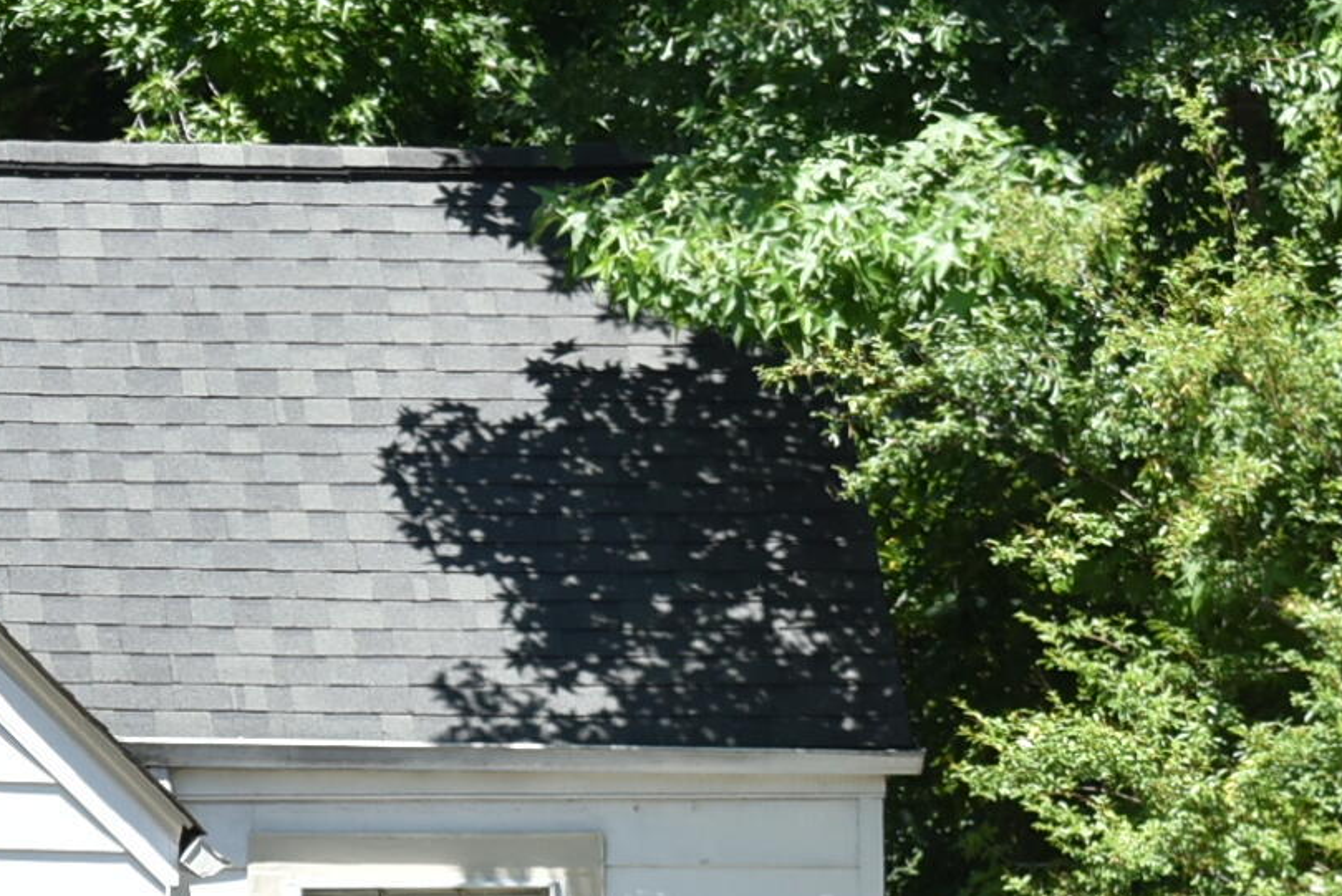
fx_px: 11370
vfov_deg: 4.5
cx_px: -166
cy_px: 747
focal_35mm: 305
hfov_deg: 6.7
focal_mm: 55
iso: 200
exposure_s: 1/320
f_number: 9
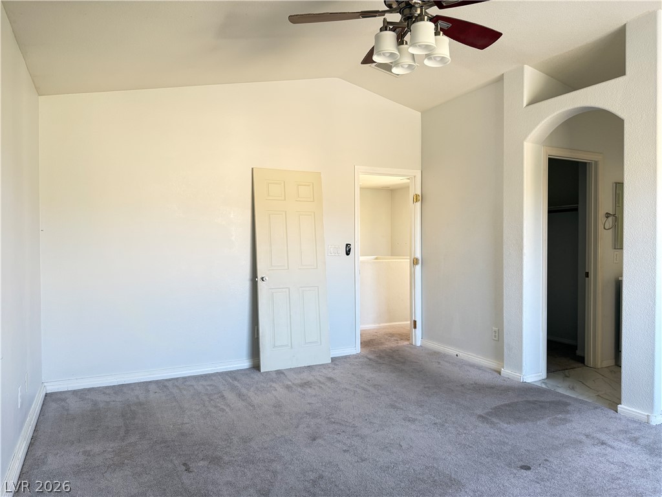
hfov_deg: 71.6
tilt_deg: -0.8
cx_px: 331
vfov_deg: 56.8
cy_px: 248
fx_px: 459
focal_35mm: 24
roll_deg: -0.5
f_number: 1.78
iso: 200
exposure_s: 1/74
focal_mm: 6.76
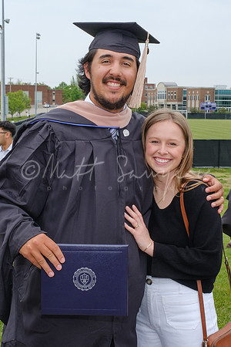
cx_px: 81
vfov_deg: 37.9
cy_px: 174
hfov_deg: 25.6
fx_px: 505
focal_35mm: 53
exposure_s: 1/125
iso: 400
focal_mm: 23.4
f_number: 11
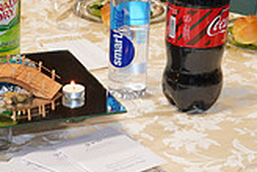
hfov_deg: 16.9
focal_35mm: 120
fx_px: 858
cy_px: 156
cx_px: 49
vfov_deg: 11.4
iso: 1250
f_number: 5.6
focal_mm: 34
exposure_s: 1/100
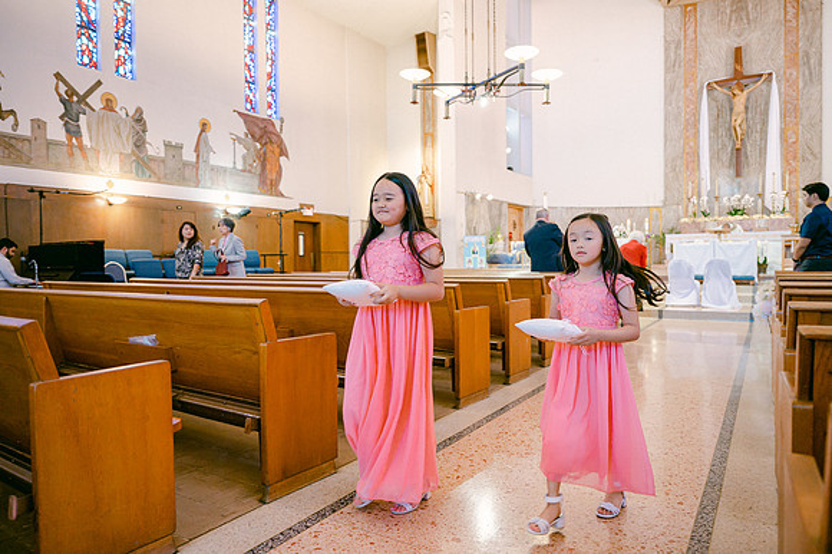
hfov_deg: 73.8
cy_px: 277
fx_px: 554
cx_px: 416
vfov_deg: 53.1
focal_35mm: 24
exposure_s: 1/125
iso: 1600
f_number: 2.8
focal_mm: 24
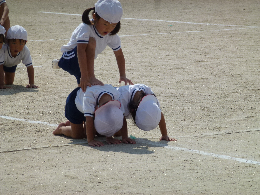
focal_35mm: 304
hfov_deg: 6.5
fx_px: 2283
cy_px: 98
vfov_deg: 4.9
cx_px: 130
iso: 100
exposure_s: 1/1300
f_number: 5.7
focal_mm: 54.5
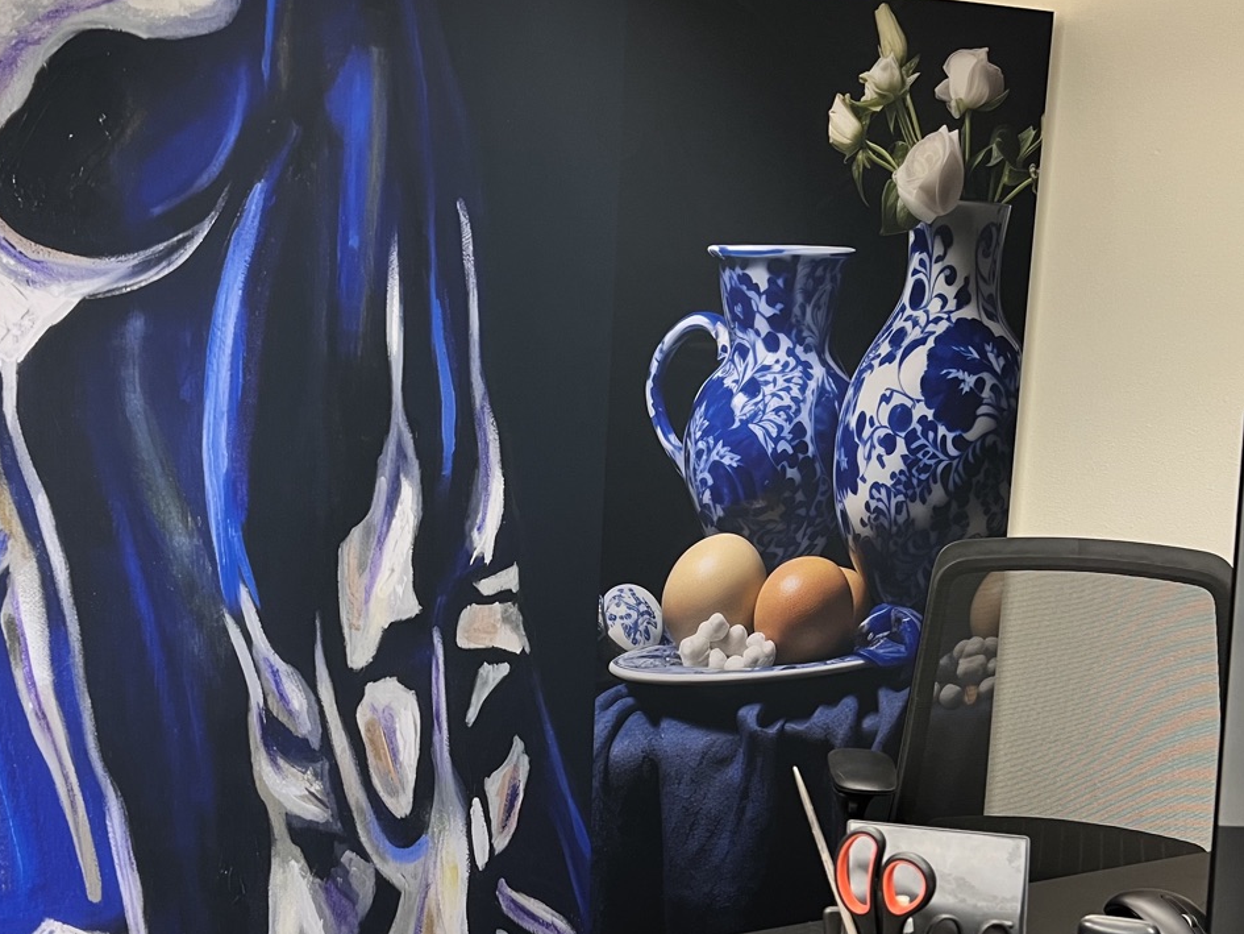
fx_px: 1581
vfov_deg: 32.7
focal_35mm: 44
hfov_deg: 41.6
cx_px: 301
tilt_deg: -8.5
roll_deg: +0.1
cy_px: 605
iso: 80
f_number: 1.5
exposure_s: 1/50
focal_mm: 5.7
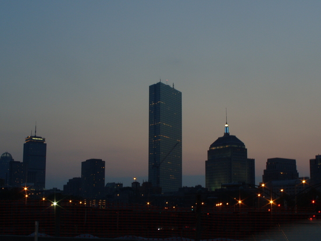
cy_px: 137
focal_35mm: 51
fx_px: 473
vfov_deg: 28.5
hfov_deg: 37.5
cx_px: 152
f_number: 7.9
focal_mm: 9.9
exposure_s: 1/6
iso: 80
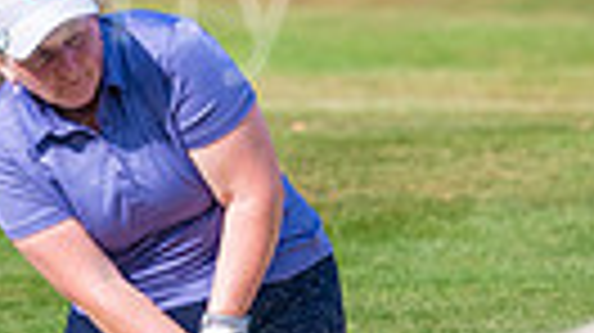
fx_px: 26644
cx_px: -215
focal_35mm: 1693
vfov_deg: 0.7
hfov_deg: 1.3
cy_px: -436
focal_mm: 300
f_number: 5
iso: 200
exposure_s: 1/1250
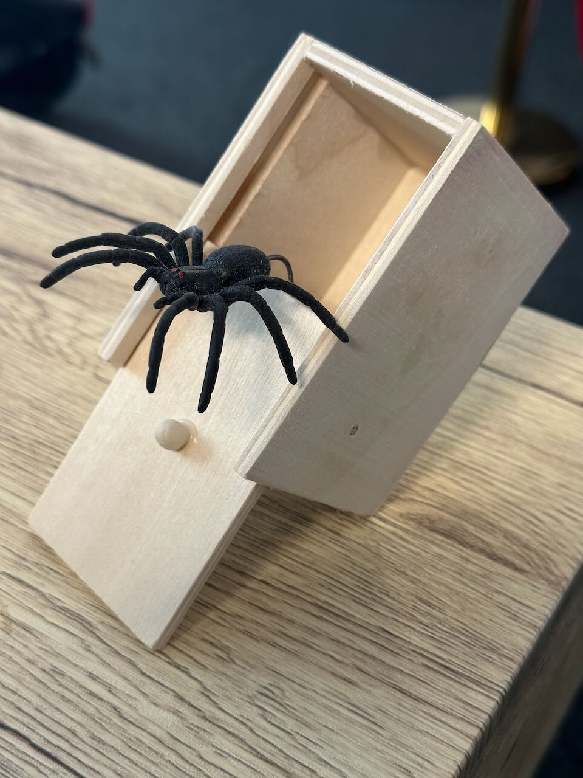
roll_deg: -5.2
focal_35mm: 48
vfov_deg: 39.7
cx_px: 292
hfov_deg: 30.3
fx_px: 1078
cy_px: 389
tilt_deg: -38.7
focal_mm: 6.86
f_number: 1.78
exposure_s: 1/50
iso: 100
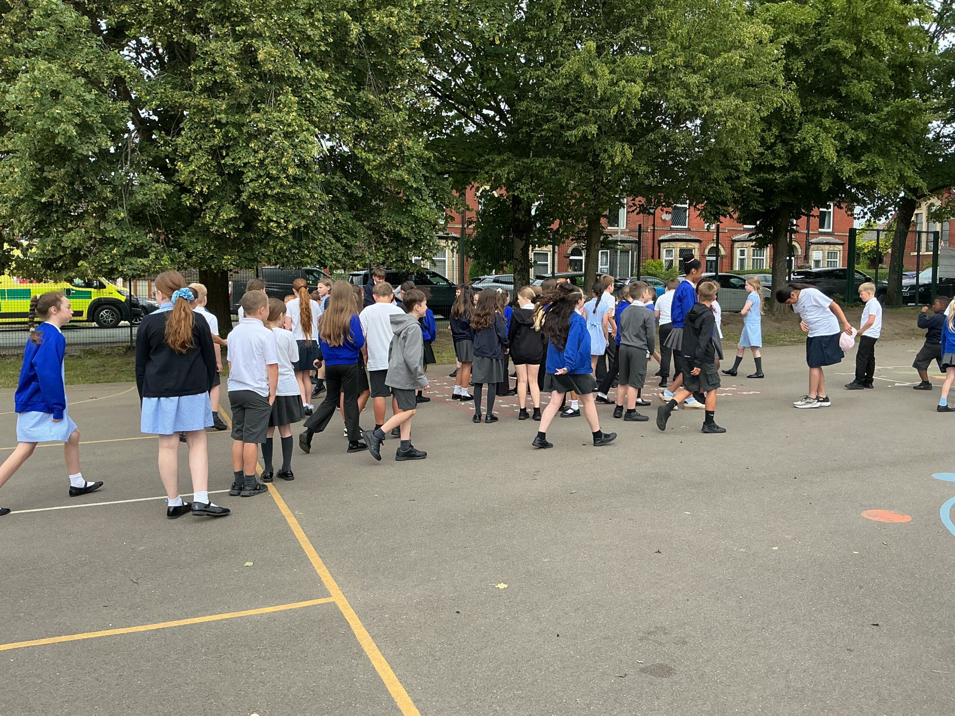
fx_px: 800
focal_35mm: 29
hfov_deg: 61.7
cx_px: 478
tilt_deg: -5.5
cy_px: 358
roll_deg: -1.7
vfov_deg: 48.2
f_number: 1.8
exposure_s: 1/869
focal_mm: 3
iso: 25
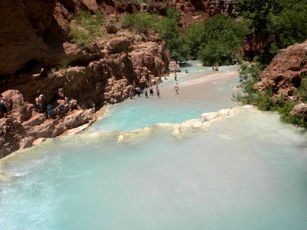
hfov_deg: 50.1
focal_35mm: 37
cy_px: 115
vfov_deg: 38.7
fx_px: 328
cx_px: 154
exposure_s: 1/135
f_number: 10
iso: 64
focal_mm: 6.6
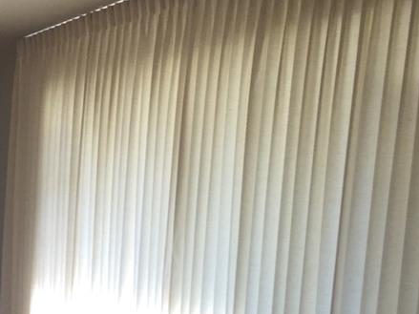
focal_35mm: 99
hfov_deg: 18.1
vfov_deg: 14.1
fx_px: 1198
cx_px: -170
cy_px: 459
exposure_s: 1/60
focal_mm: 4.15
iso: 32
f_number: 2.2
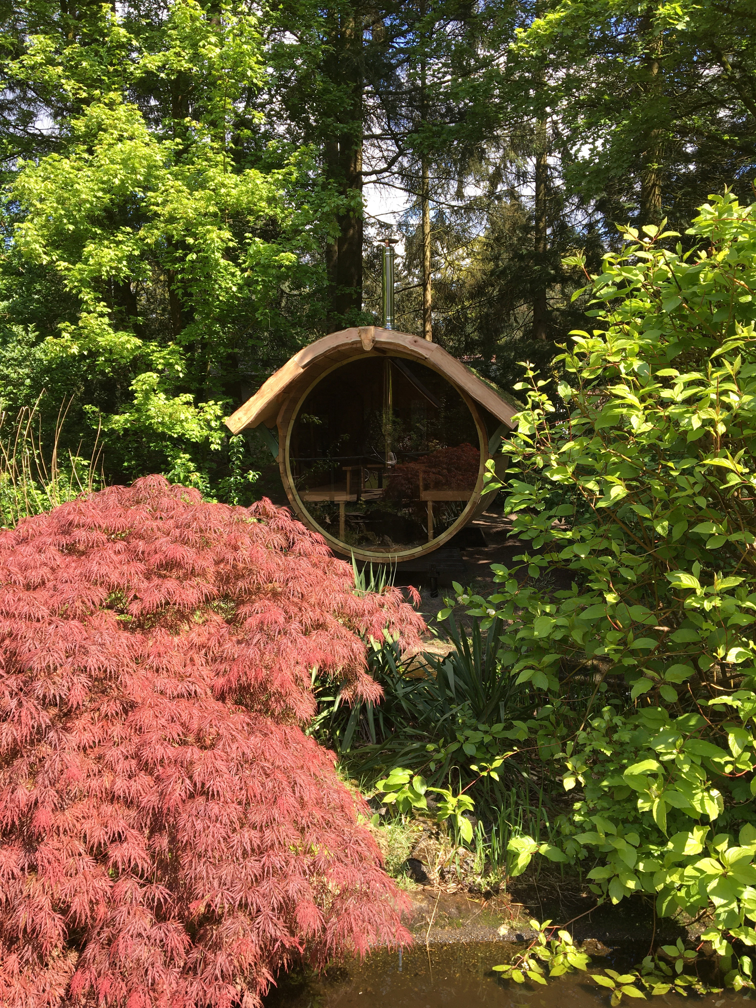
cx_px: 378
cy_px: 504
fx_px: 844
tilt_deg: -5.3
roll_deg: +0.9
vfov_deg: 61.7
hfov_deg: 48.2
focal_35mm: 29
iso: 25
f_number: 2.2
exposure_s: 1/379
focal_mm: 4.15
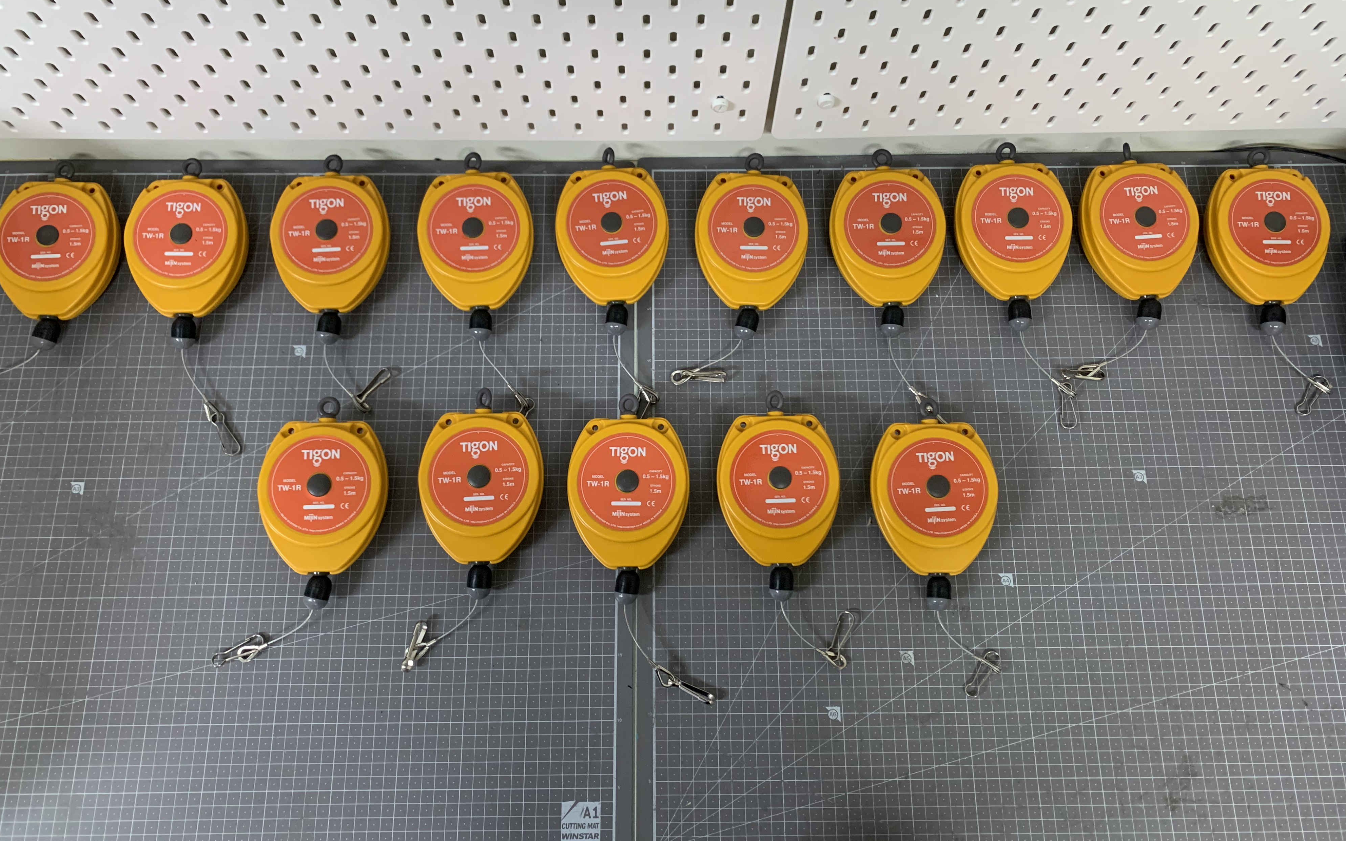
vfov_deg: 44.5
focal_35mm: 28
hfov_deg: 66.5
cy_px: 406
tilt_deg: -72.0
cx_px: 667
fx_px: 1027
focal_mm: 4.25
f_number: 1.8
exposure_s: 1/60
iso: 250
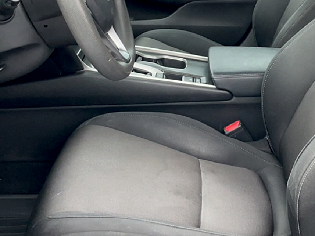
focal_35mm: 56
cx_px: 245
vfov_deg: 25.7
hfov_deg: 33.5
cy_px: 49
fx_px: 510
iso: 32
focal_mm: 3
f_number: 1.8
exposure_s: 1/165
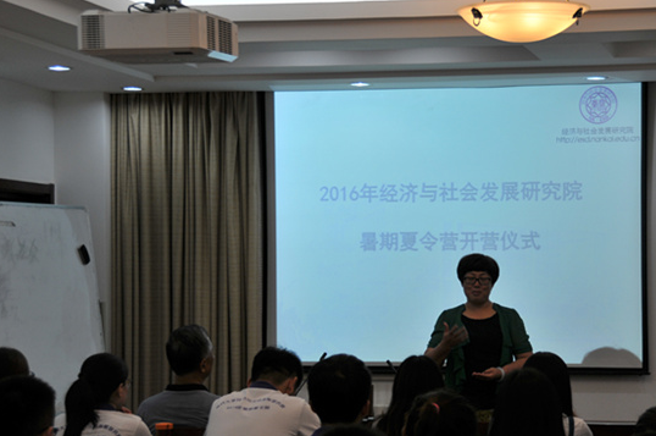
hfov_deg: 20.4
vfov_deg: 13.6
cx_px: 429
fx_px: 1819
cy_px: 261
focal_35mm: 100
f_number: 5
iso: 200
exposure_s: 1/100
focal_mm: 46
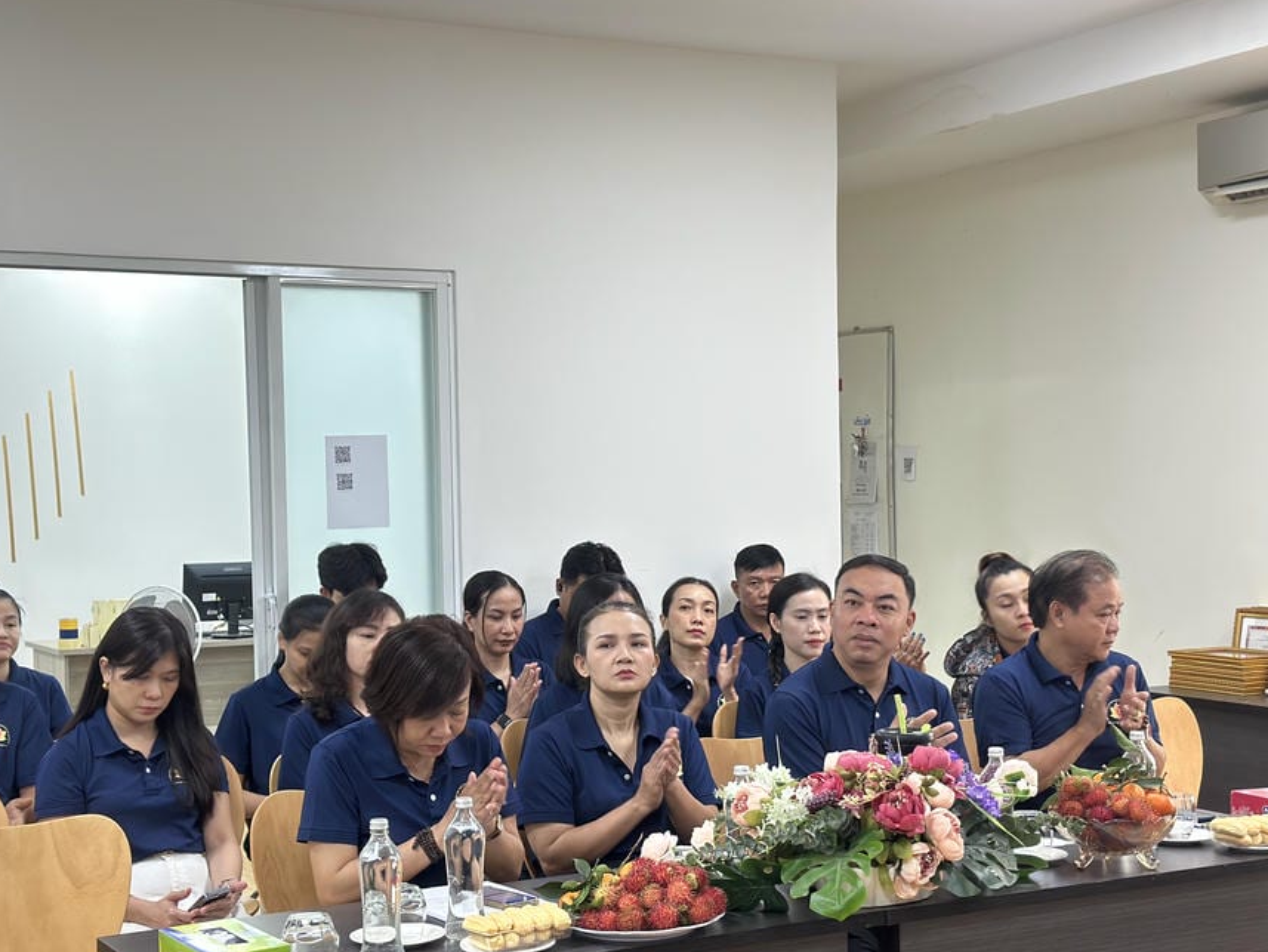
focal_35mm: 56
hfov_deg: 34.3
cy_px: 536
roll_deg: +0.5
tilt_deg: -0.6
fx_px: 2052
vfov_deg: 26.1
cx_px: 638
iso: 125
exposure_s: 1/101
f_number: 1.78
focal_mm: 6.86
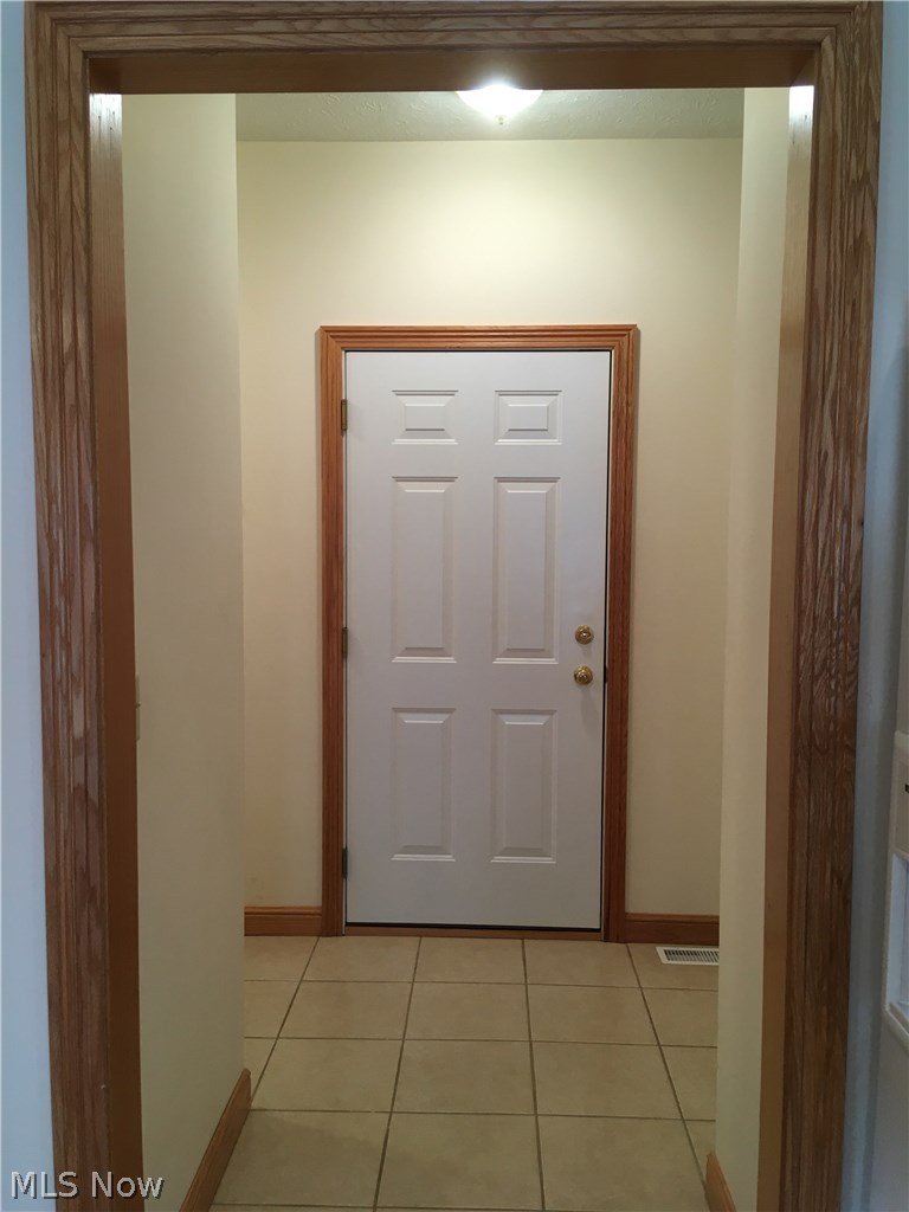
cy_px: 606
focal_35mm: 29
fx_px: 1015
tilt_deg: -4.5
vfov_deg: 61.7
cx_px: 454
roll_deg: -0.4
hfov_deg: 48.2
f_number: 2.2
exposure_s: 1/30
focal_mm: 4.15
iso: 50
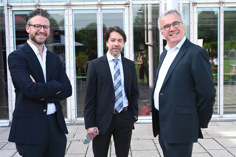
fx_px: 328
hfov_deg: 39.6
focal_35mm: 50
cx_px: 118
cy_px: 78
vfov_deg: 27.0
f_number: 9
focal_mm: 50
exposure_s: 1/80
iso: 250
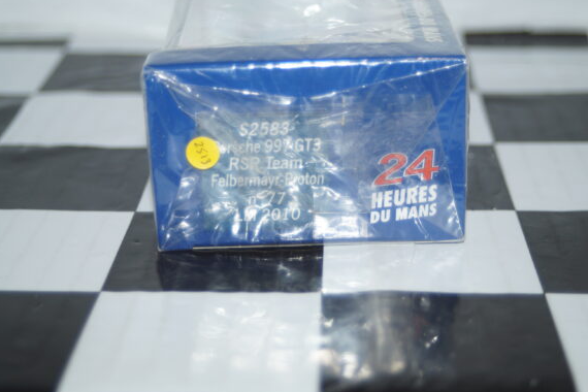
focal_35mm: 79
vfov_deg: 17.3
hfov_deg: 25.7
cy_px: 193
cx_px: 304
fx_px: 1290
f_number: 4.5
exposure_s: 1/80
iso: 200
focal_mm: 50
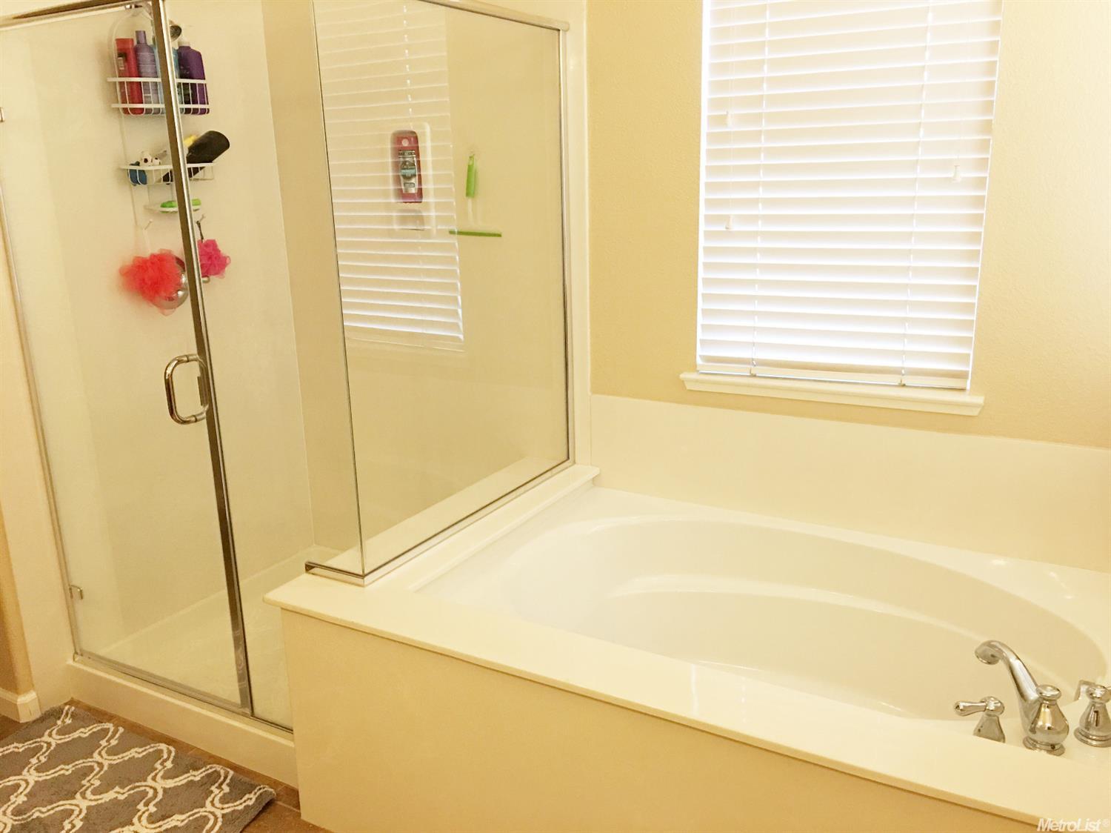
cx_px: 556
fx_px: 930
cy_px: 416
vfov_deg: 48.2
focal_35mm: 29
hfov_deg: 61.7
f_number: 2.2
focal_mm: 4.15
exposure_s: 1/15
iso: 50
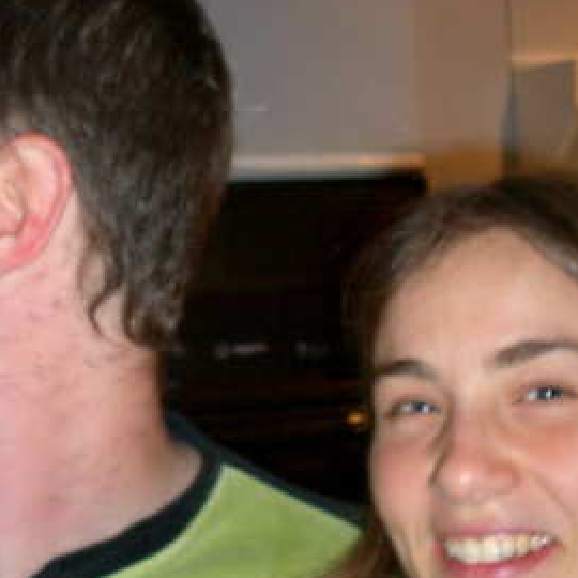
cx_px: 183
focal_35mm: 68
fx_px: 1285
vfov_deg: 25.4
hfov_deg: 25.2
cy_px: 302
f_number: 2.6
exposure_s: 1/40
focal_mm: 5.8
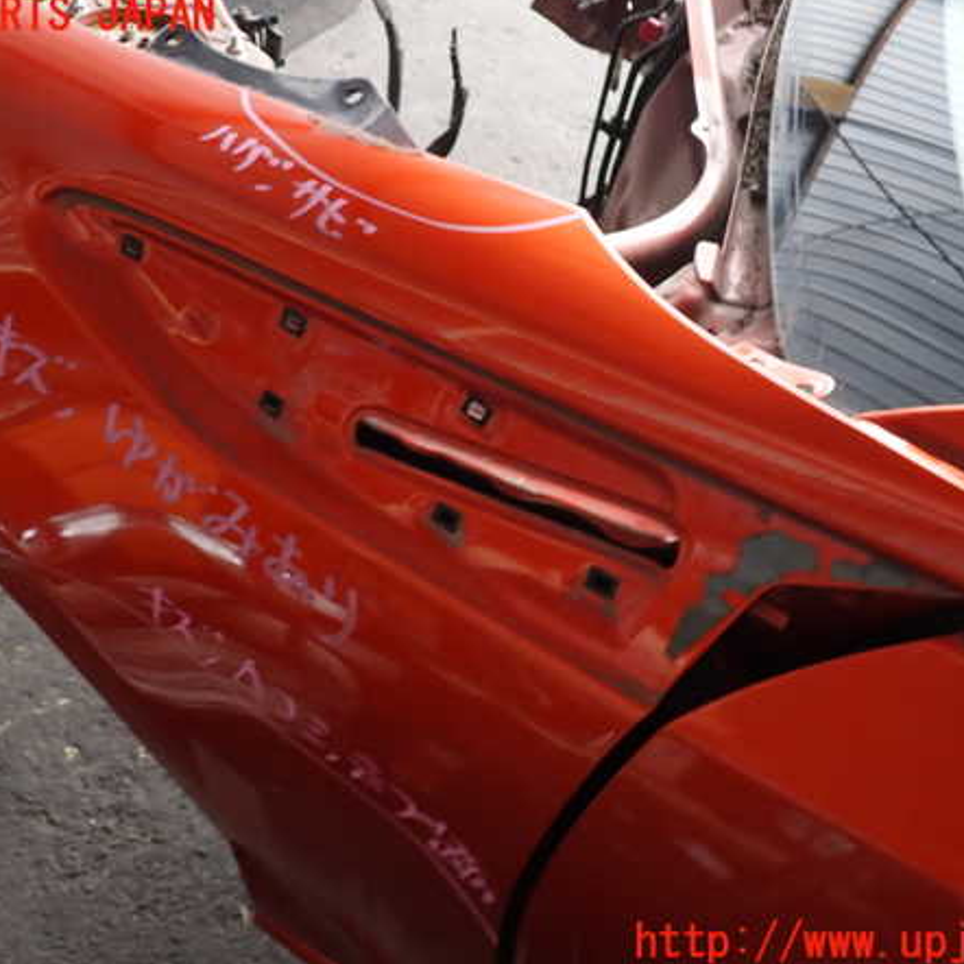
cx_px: 473
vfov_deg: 46.0
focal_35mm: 36
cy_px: 480
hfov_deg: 46.0
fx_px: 1134
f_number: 2.3
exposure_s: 1/60
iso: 100
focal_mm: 5.4
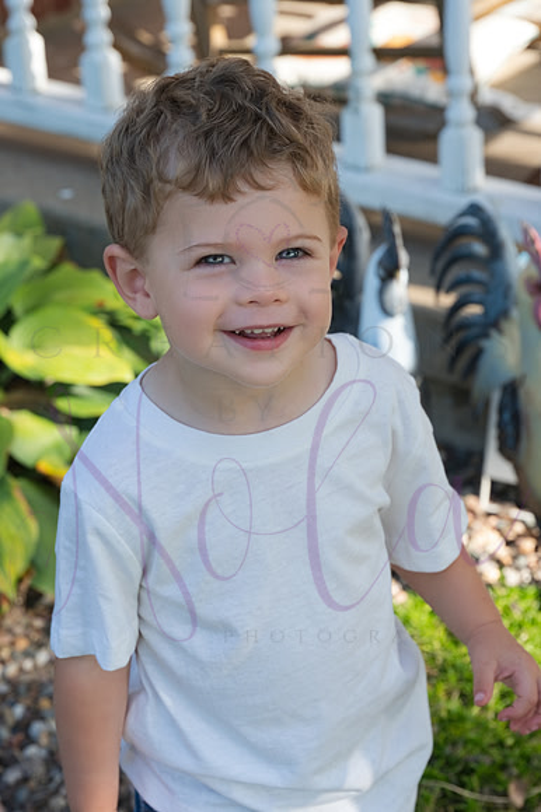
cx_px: 270
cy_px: 406
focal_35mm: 75
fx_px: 1693
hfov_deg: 18.2
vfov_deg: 27.0
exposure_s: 1/320
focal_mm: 75
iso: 400
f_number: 7.1
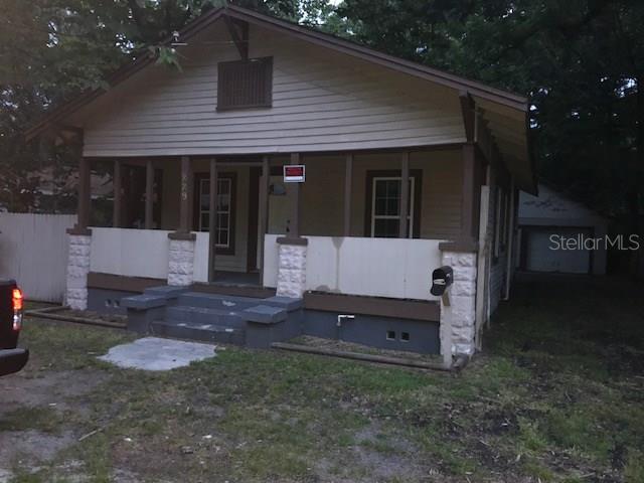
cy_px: 242
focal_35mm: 28
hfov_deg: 63.4
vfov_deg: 49.7
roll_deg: -2.6
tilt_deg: -0.5
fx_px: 521
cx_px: 322
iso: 160
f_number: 1.8
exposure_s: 1/16
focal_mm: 3.99
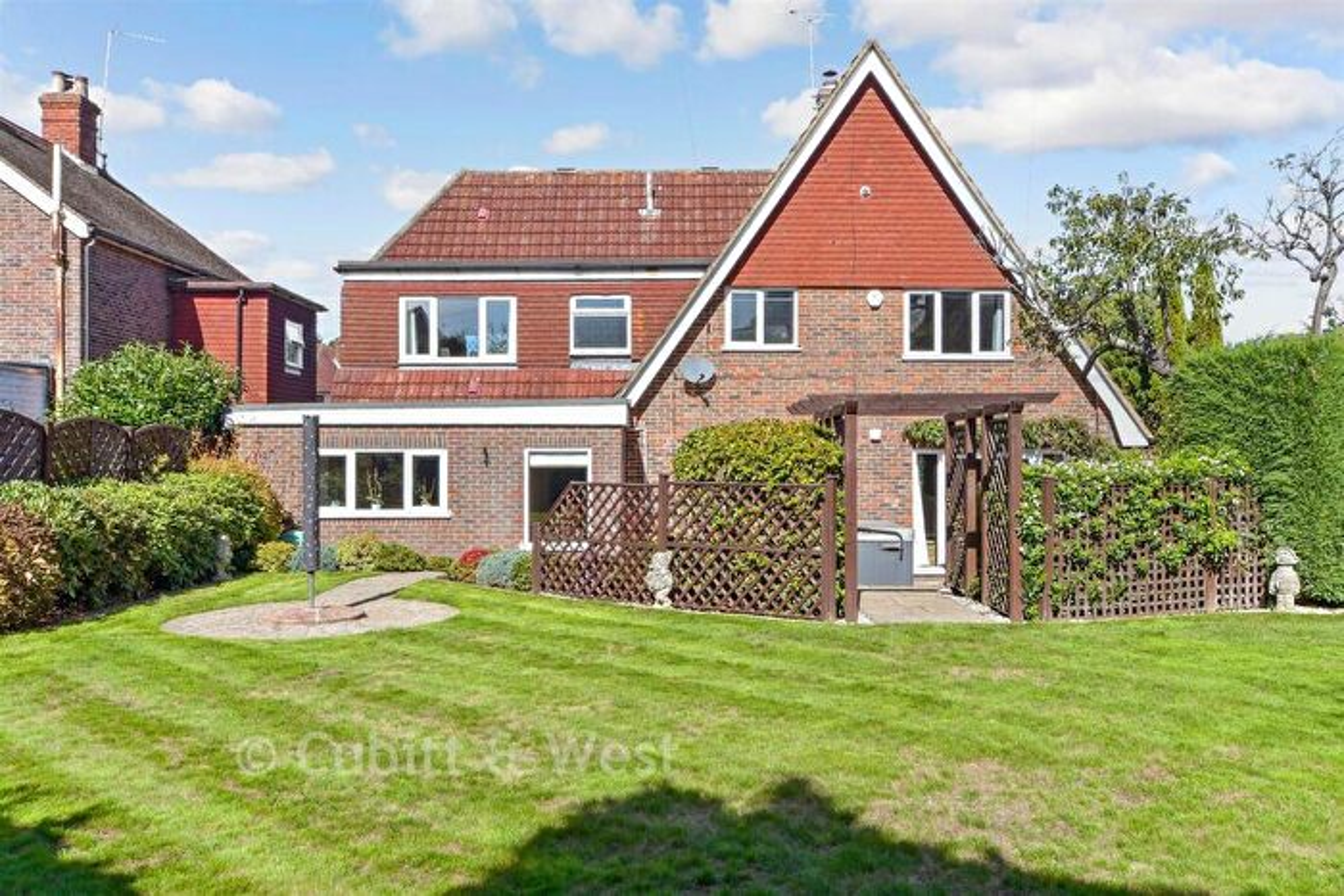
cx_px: 672
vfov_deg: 43.6
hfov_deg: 61.9
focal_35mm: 30
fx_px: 1120
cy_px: 448
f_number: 8
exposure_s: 1/400
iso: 160
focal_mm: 20
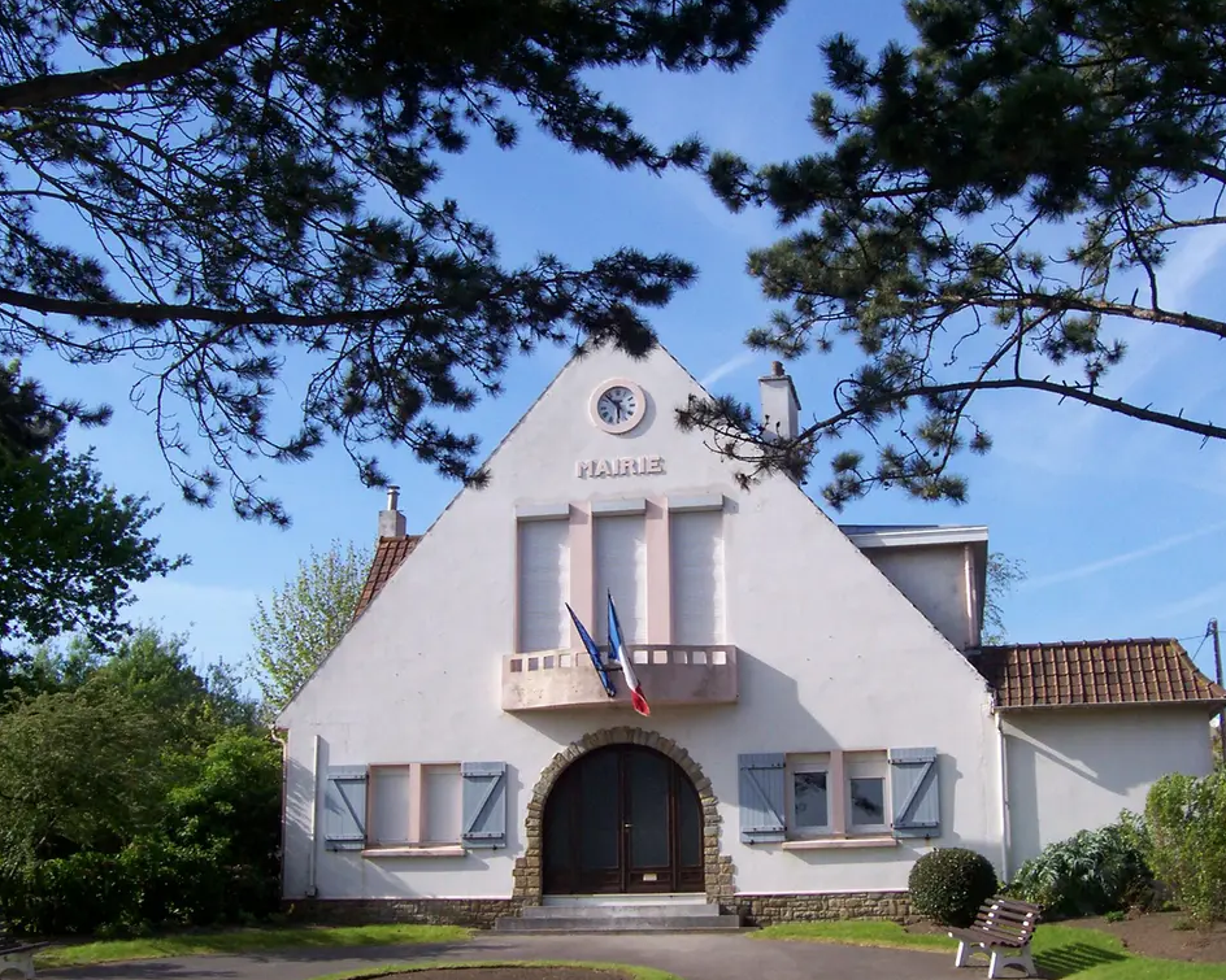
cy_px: 527
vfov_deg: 33.4
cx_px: 683
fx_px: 1633
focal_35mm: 45
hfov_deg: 41.1
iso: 80
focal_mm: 5.6
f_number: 5.1
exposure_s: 1/417
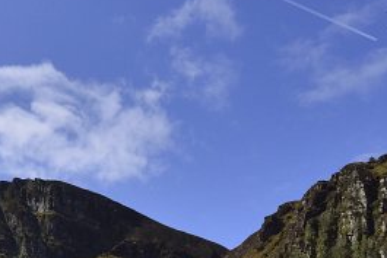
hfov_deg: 36.7
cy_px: 359
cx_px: 159
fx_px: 581
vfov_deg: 21.9
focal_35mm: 54
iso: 400
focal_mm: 14
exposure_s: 1/2000
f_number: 8
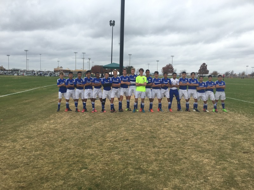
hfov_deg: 61.7
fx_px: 213
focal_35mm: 29
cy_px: 95
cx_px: 127
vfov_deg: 48.2
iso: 25
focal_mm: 4.15
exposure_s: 1/746
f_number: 2.2
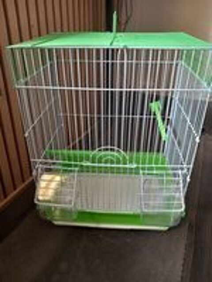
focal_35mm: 27
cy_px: 141
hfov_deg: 51.4
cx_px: 106
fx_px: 220
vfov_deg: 65.3
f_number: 1.8
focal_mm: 4
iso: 125
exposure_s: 1/50
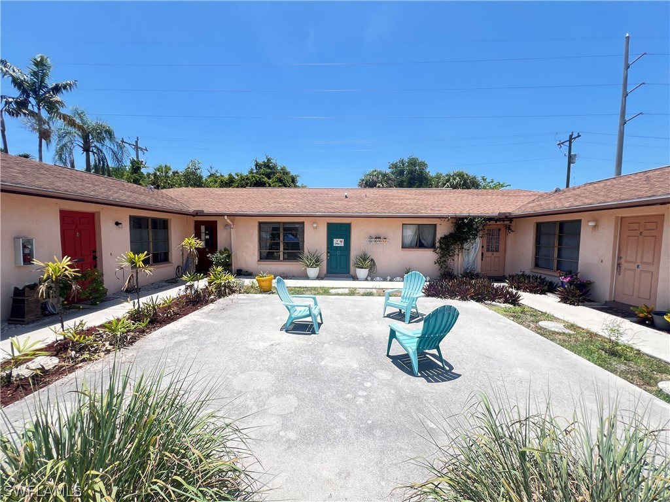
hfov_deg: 106.2
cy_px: 251
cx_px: 335
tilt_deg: -4.6
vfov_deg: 89.9
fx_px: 252
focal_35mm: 13
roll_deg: -1.5
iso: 32
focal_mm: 1.57
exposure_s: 1/737
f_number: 1.8
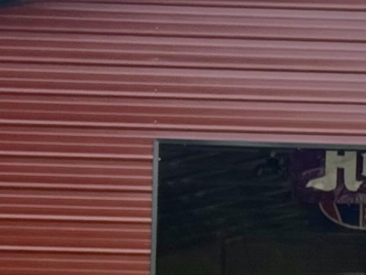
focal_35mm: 197
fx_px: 2083
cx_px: 425
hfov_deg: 9.9
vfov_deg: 7.5
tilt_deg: +4.0
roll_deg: -0.6
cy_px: 300
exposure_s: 1/3891
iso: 100
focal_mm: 6.76
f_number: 1.78
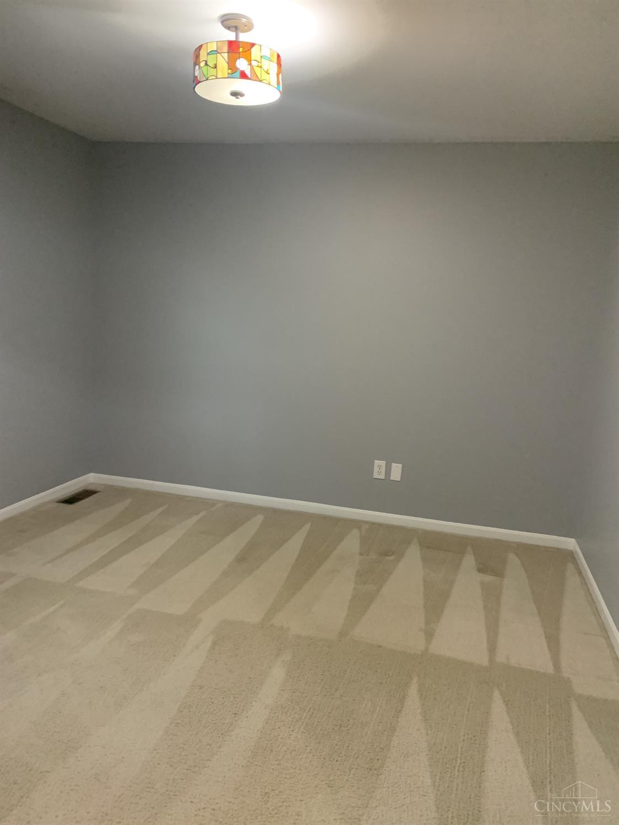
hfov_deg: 53.1
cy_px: 412
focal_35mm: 26
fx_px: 620
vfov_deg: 67.3
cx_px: 310
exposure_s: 1/30
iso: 500
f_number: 1.8
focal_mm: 4.25
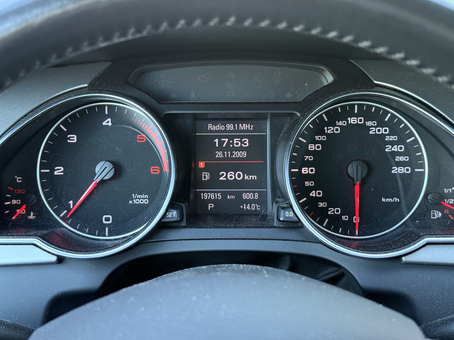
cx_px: 227
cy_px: 170
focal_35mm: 48
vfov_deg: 30.3
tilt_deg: -19.0
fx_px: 630
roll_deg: -1.1
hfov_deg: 39.7
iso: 320
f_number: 1.78
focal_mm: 6.76
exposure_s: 1/40
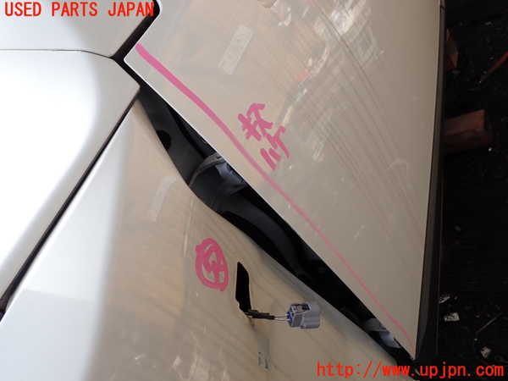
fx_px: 440
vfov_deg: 46.8
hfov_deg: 60.0
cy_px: 190
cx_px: 254
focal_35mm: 30
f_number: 3.2
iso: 100
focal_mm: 5.4
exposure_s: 1/320
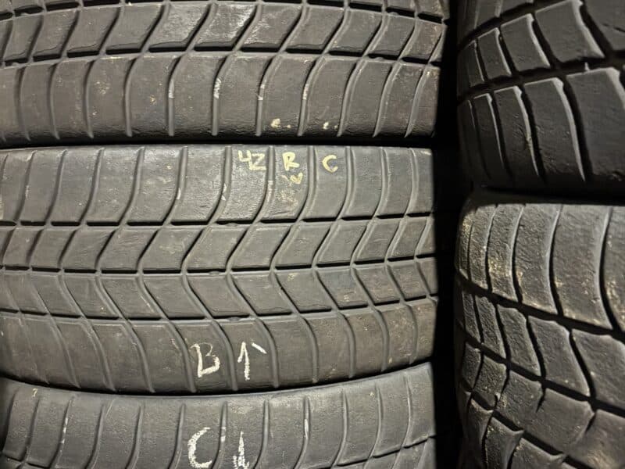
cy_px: 234
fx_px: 469
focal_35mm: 26
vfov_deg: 53.1
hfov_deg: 67.3
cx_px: 312
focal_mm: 5.96
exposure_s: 1/9
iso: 1250
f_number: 1.6
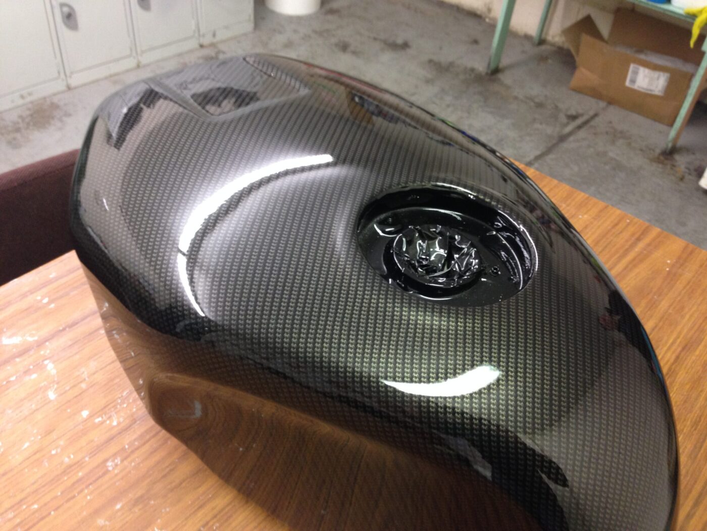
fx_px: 674
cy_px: 266
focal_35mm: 33
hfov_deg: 55.4
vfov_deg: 42.9
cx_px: 354
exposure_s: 1/20
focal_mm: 4.12
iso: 160
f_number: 2.4
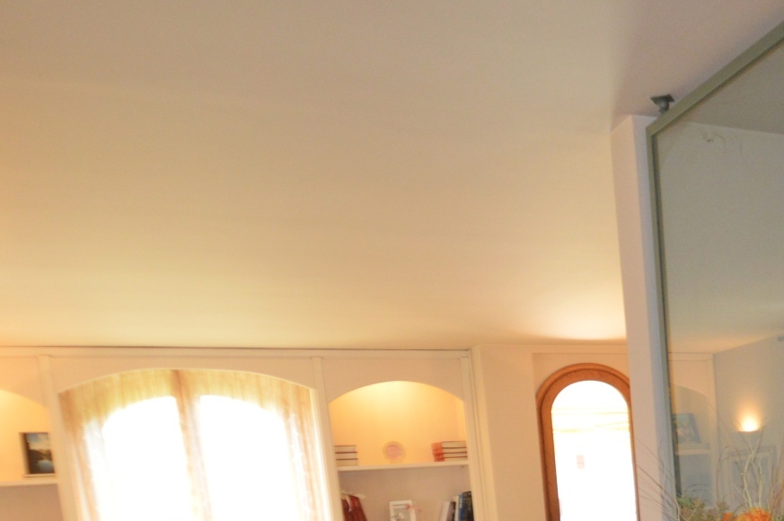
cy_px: 664
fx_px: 957
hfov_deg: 41.7
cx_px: 674
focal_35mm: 44
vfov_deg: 26.3
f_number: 3.5
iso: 560
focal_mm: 10
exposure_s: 1/60
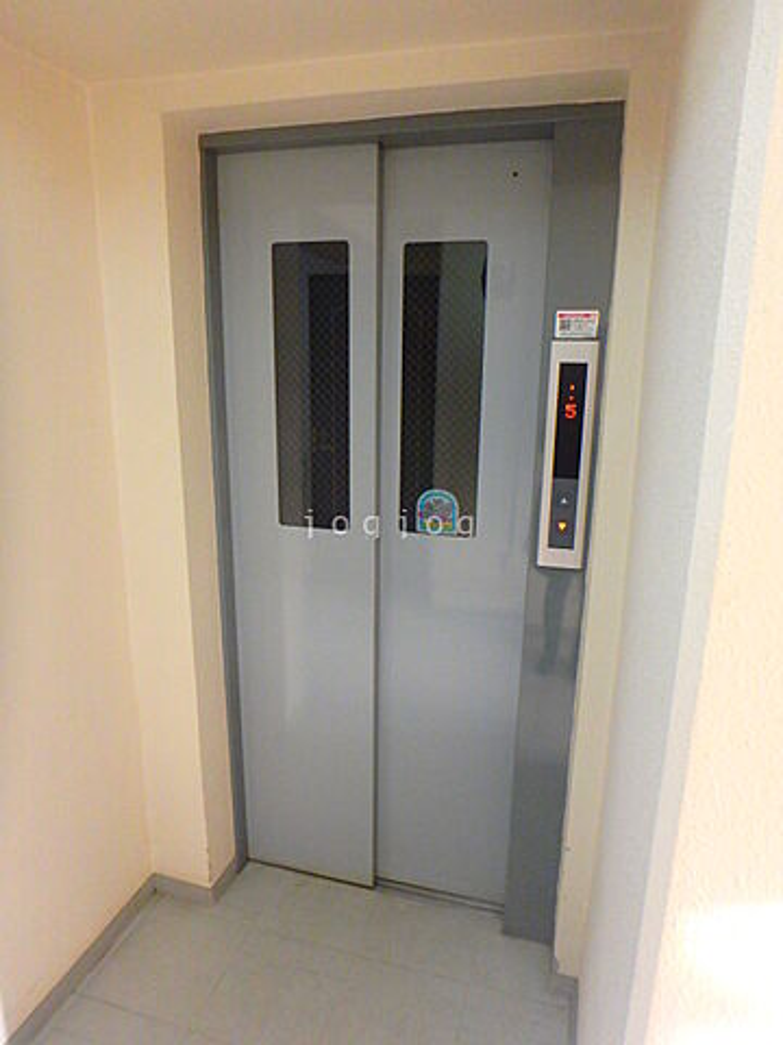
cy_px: 522
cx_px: 392
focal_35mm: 21
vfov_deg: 79.0
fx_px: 633
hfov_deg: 63.4
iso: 800
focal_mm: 3.7
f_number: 3.5
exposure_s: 1/30
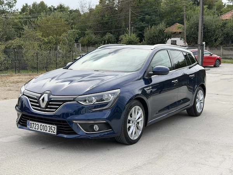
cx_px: 116
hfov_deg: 39.7
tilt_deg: -5.7
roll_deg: -1.9
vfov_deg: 30.3
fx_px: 323
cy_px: 88
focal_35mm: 48
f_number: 1.78
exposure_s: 1/2762
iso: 64
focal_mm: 6.76
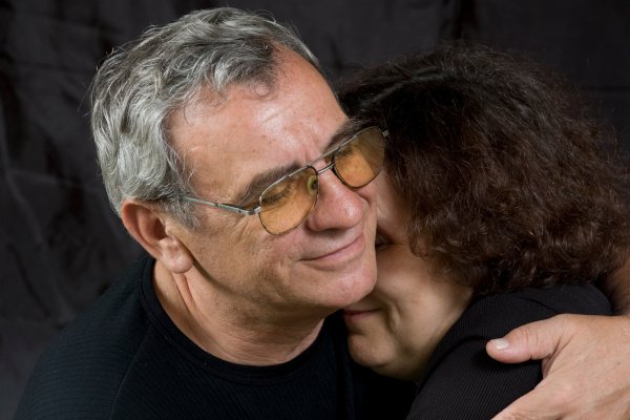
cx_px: 315
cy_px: 210
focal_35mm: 120
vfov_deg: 11.4
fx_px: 2100
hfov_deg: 17.1
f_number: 6.3
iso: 200
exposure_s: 1/160
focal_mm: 80
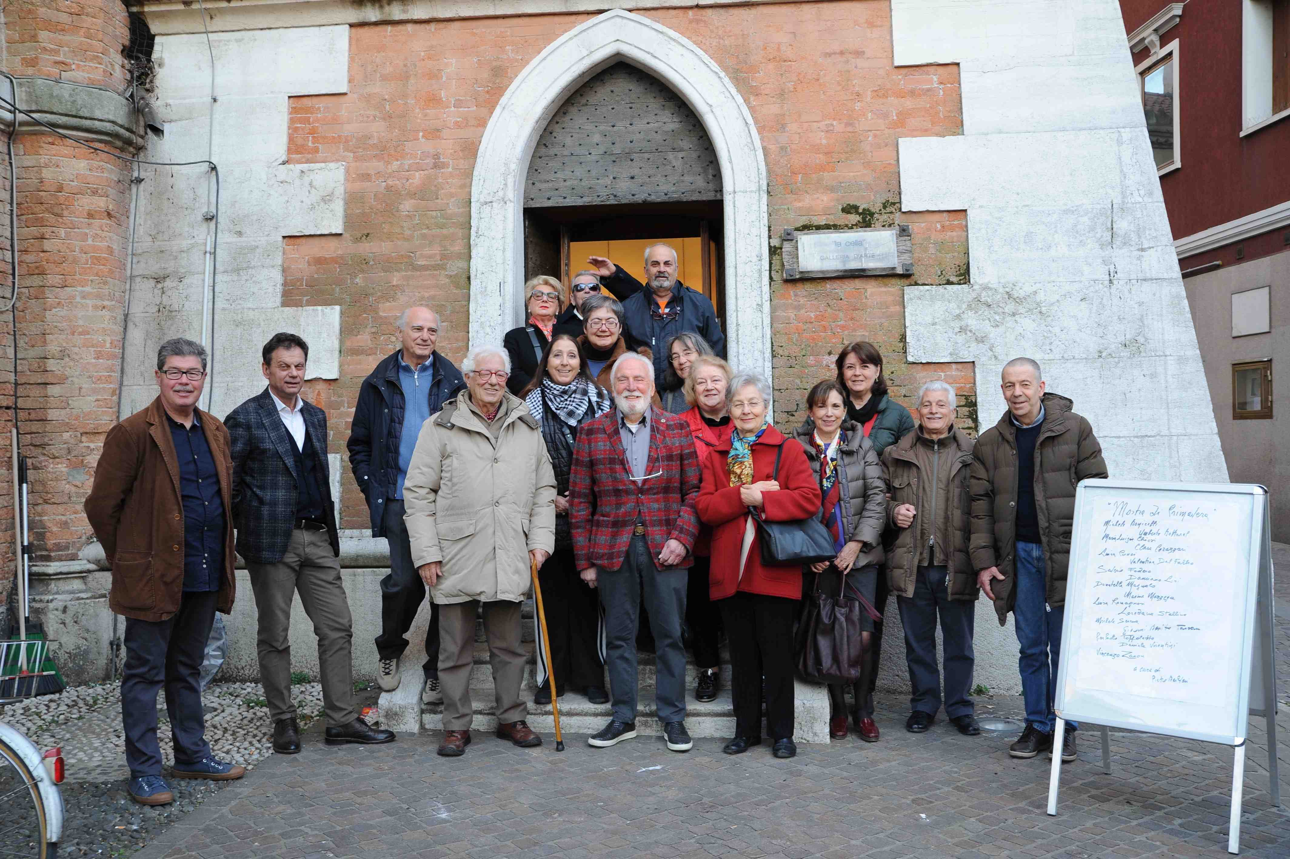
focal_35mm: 35
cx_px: 645
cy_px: 430
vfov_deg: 37.8
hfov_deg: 54.5
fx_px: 1253
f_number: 4.5
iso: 500
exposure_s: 1/60
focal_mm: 35
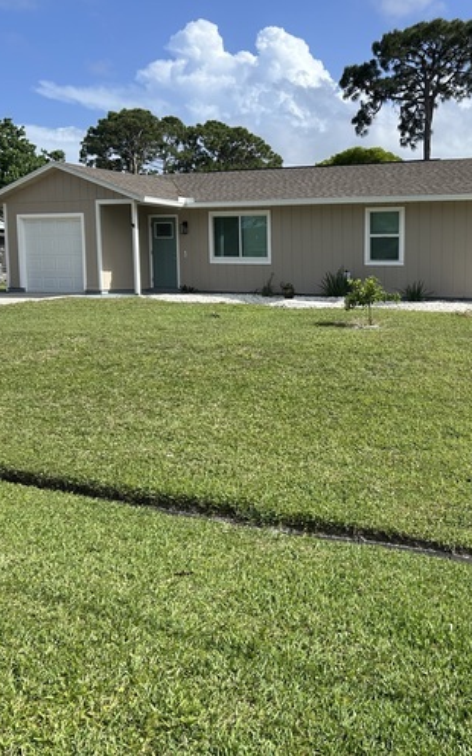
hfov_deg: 33.4
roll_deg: -0.3
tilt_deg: -8.6
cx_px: 378
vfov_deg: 52.8
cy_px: 377
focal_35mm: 37
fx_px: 763
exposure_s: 1/3968
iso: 50
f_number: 1.5
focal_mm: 5.7
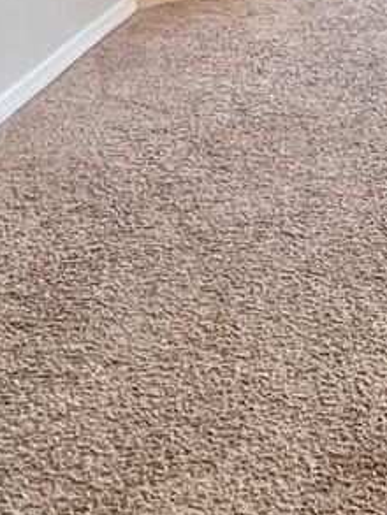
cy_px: -350
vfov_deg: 21.0
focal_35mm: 71
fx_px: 1058
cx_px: 610
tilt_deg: -1.0
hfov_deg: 18.1
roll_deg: -0.6
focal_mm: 1.57
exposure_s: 1/120
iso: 80
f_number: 1.8
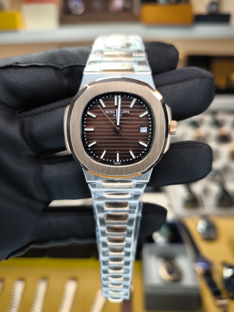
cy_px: 156
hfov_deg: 56.8
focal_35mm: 24
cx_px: 117
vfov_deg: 71.6
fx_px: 216
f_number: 1.9
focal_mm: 6.92
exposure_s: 1/240
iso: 100
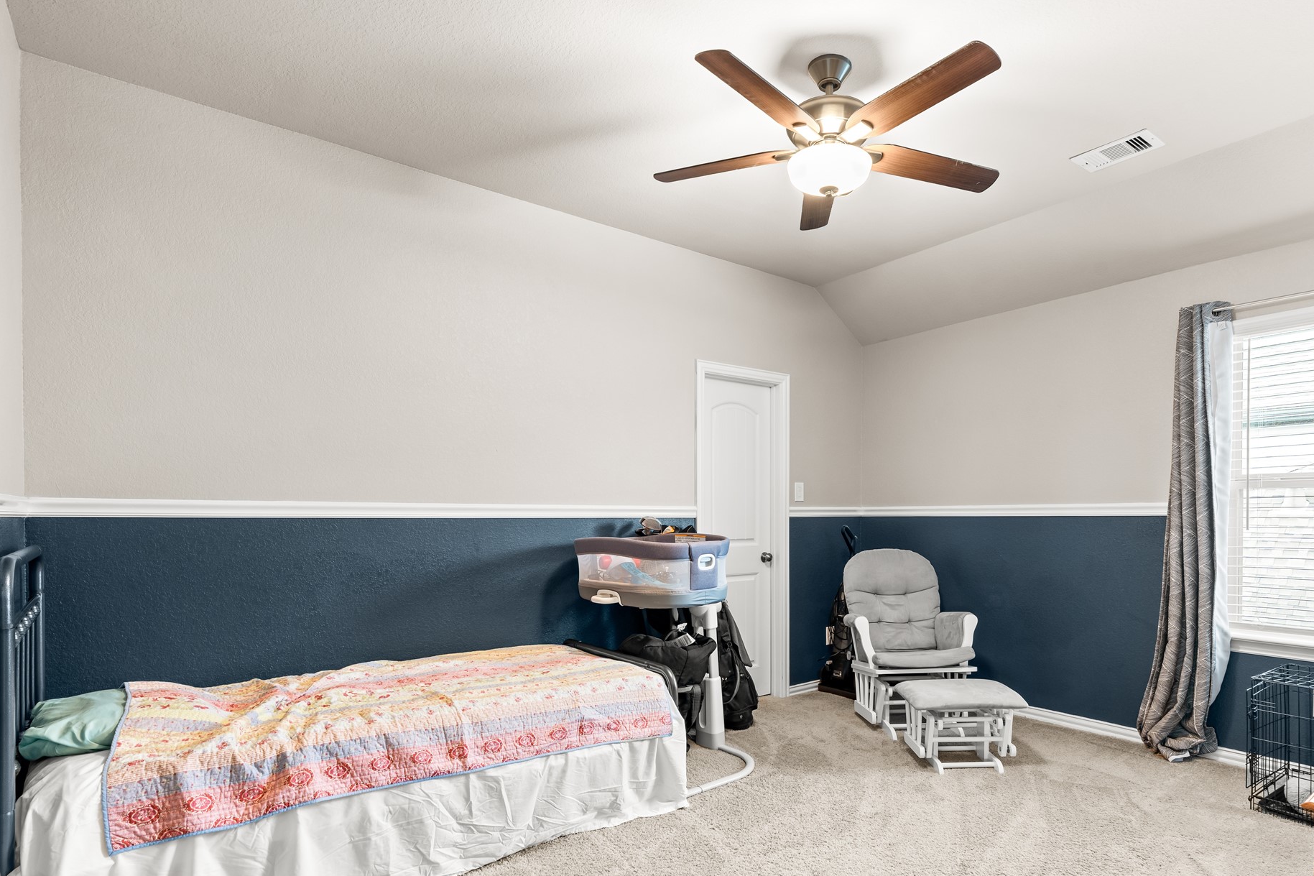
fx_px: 693
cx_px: 732
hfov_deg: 86.6
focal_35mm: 19
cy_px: 506
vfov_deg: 64.2
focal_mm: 16
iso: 200
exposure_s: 6
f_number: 9
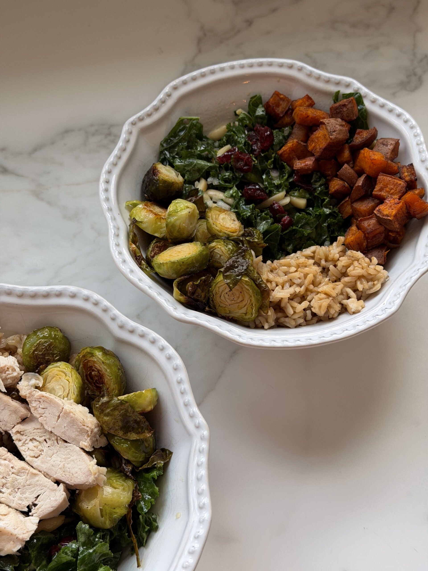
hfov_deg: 30.3
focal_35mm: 48
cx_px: 214
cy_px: 286
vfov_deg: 39.7
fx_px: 791
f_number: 1.78
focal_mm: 6.76
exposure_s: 1/204
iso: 64
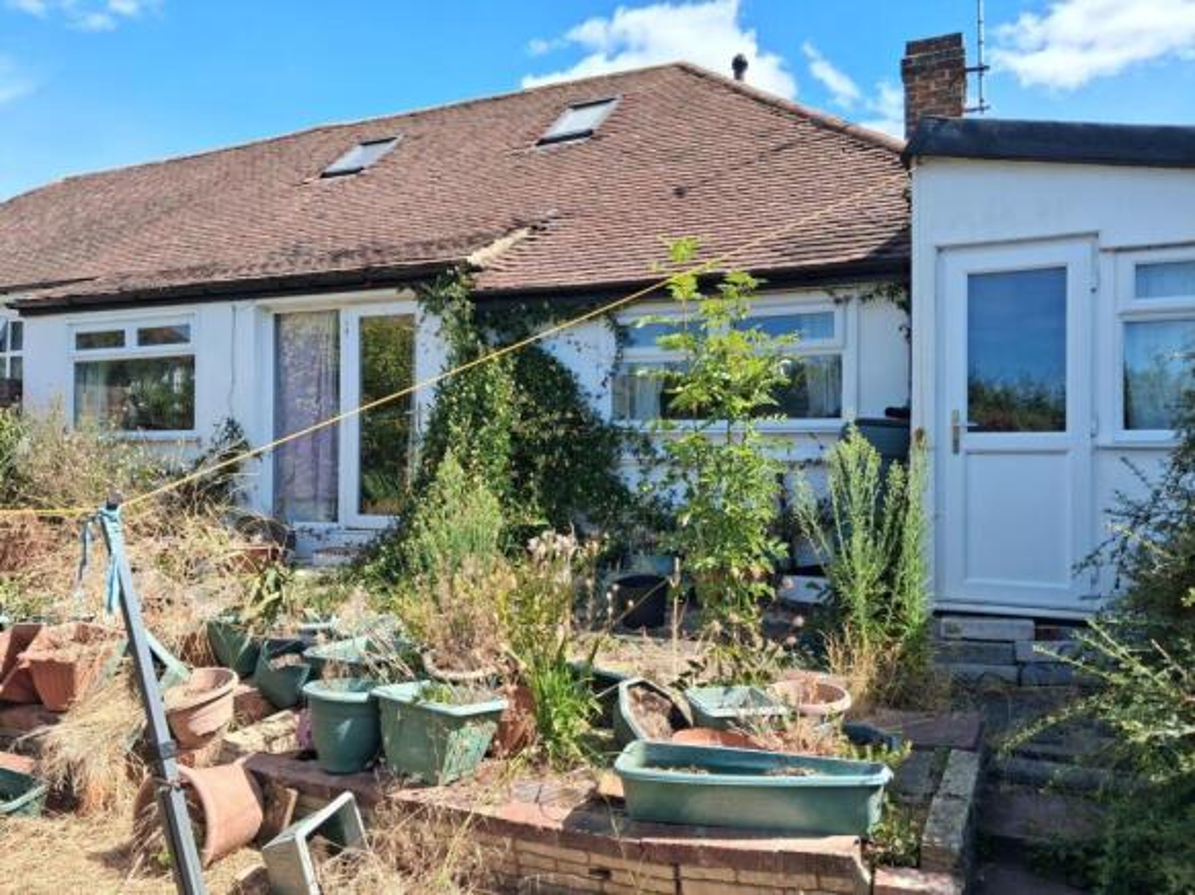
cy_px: 448
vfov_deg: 51.3
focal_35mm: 27
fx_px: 932
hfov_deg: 65.3
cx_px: 598
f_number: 1.8
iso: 25
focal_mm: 4
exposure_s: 1/423
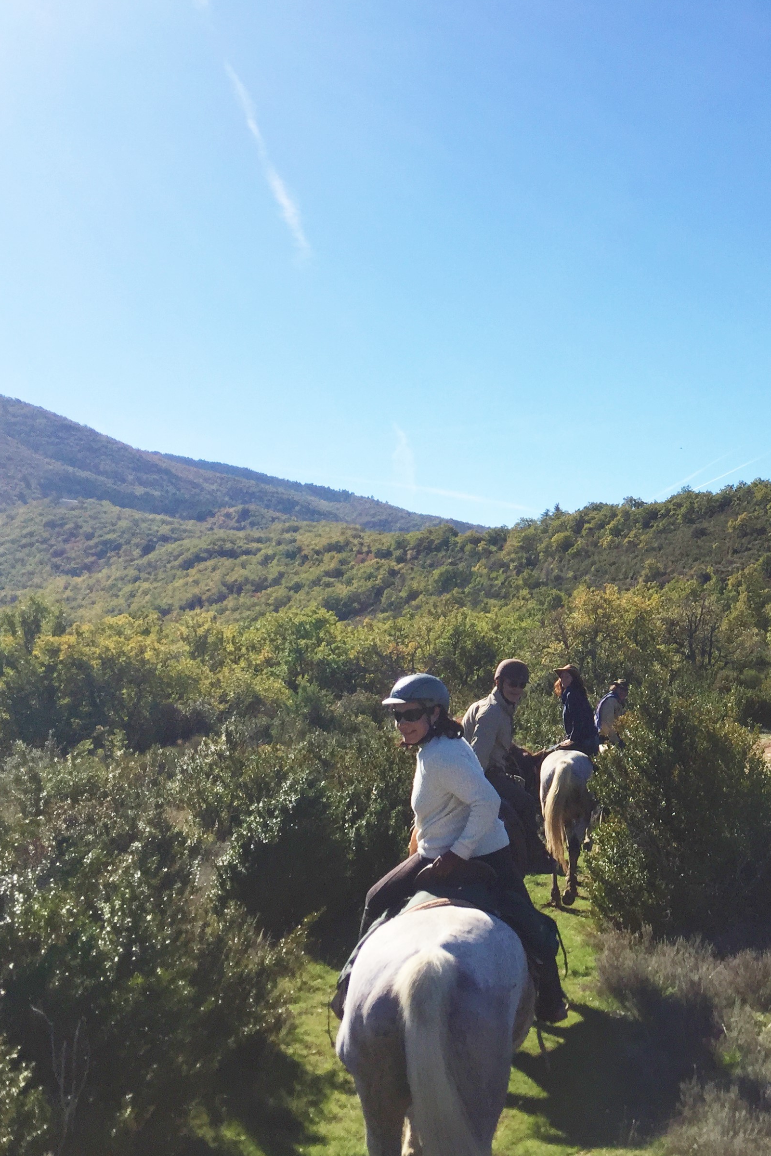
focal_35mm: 41
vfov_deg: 47.4
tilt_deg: +9.7
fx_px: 1317
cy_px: 577
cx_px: 745
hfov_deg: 30.6
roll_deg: +3.7
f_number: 2.2
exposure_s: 1/2639
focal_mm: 4.15
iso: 32
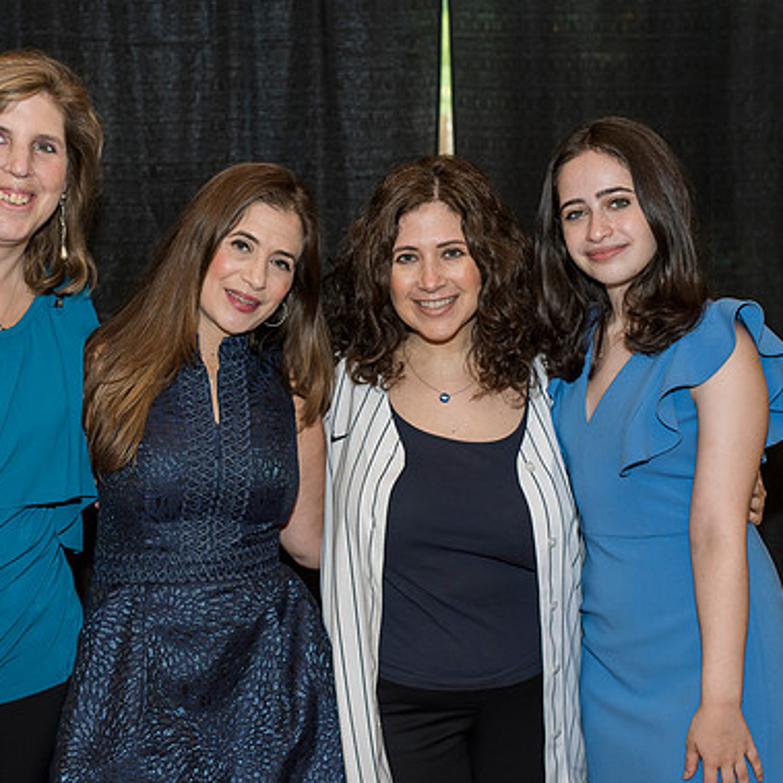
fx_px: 1663
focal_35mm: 65
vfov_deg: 26.5
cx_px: 291
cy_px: 389
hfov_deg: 26.4
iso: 800
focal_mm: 50
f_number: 4
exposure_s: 1/125
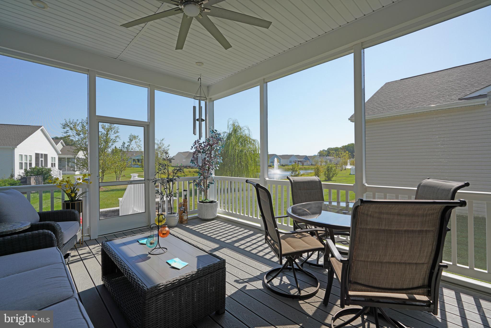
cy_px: 164
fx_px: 218
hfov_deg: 96.7
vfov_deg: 73.8
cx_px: 246
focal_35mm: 16
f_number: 7.1
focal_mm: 16
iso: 100
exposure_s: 1/200
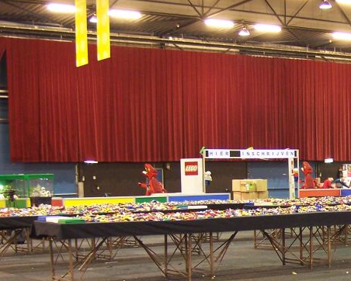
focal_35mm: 84
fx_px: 873
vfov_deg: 17.9
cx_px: 353
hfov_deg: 21.9
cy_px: 268
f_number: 2.8
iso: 140
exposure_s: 1/4
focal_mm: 6.3
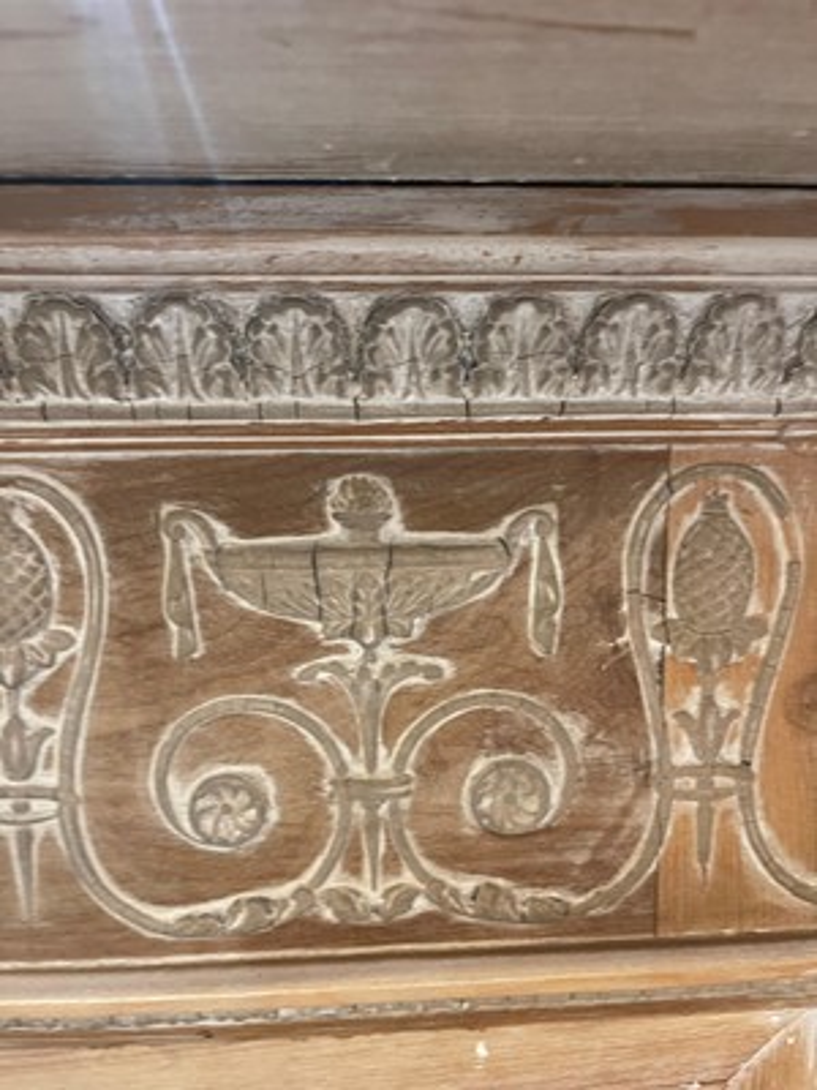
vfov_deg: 69.4
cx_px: 408
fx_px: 787
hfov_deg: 54.9
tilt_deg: -7.5
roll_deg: +0.1
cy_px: 545
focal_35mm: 25
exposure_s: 1/50
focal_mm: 5.1
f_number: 1.6
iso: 320
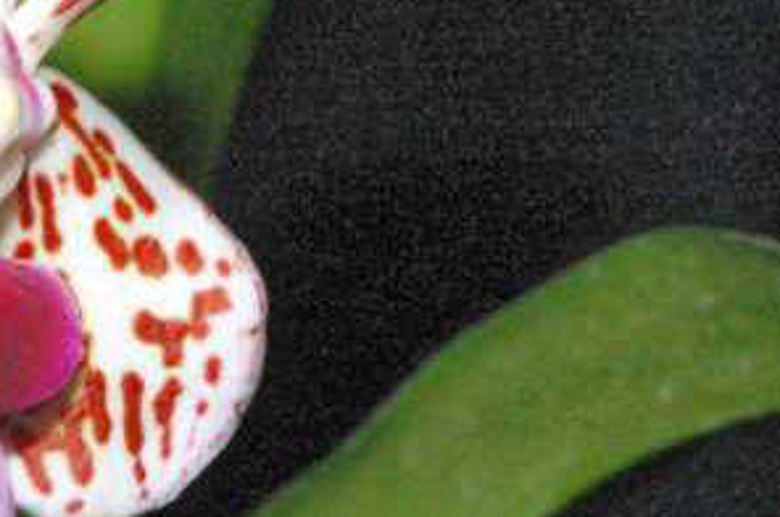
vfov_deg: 3.2
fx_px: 9210
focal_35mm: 426
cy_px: 102
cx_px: -3
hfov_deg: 4.8
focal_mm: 70
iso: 640
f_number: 16
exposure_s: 1/60
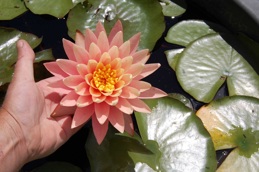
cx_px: 130
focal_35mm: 51
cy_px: 86
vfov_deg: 26.4
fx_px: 367
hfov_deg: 38.9
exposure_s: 1/500
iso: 200
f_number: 11
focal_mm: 34
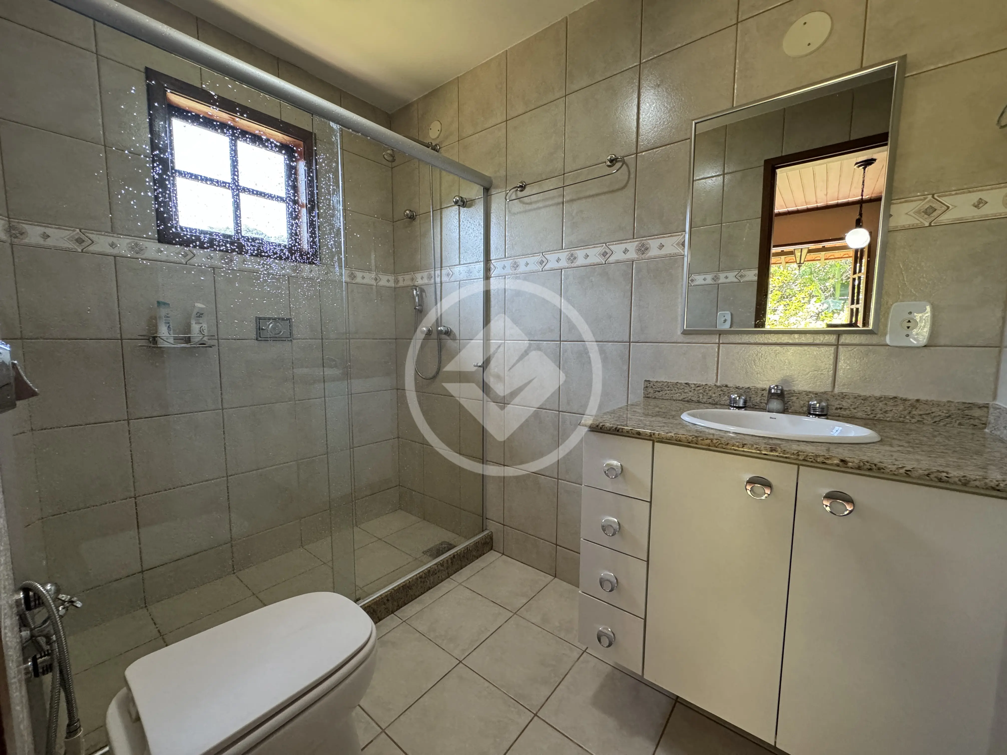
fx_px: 407
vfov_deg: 85.7
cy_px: 378
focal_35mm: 14
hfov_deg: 102.1
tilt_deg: -5.7
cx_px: 504
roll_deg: +0.4
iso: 320
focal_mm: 2.22
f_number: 2.2
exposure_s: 1/91
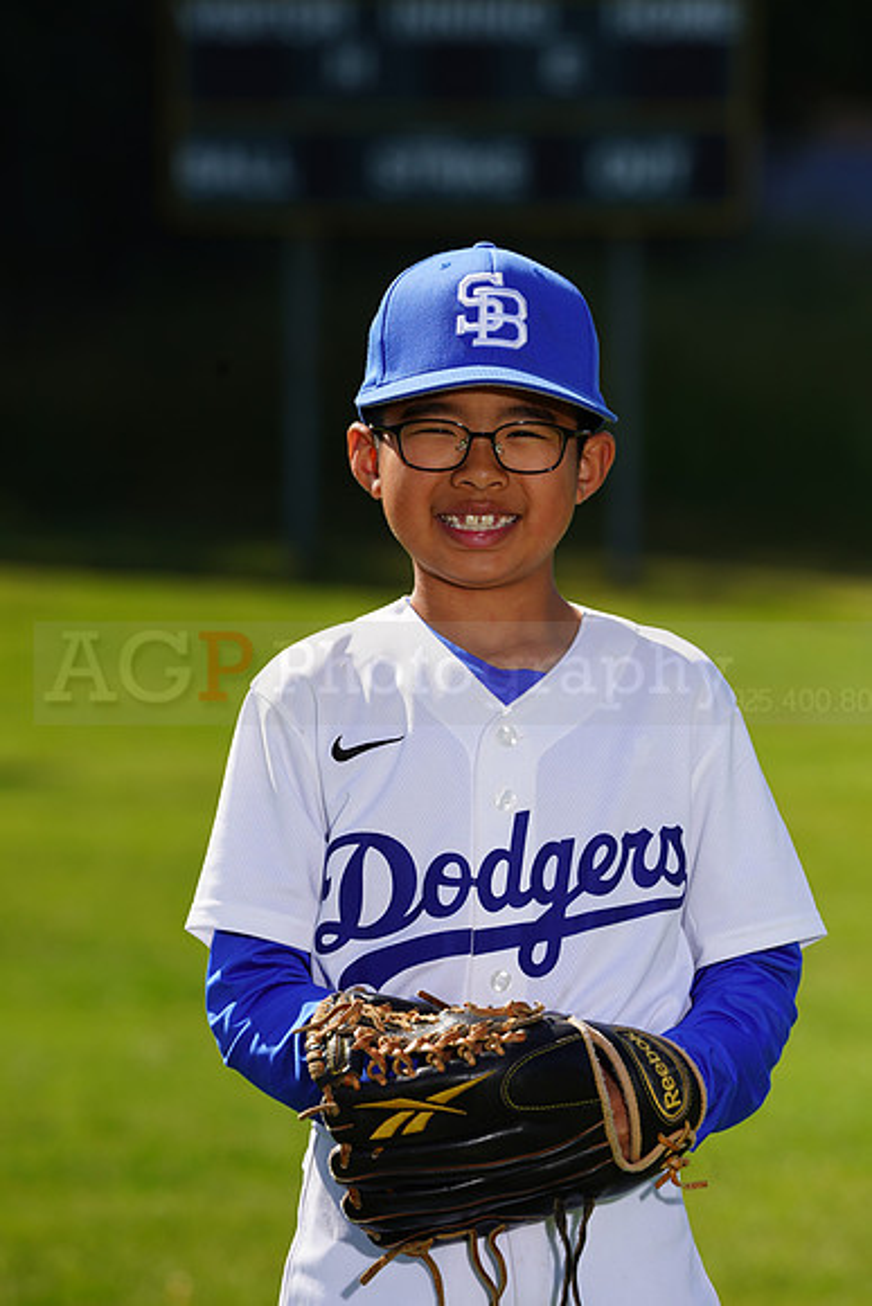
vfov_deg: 8.0
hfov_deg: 5.4
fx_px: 9295
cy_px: 653
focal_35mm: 256
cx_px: 436
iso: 100
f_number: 8
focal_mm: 256
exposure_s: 1/250
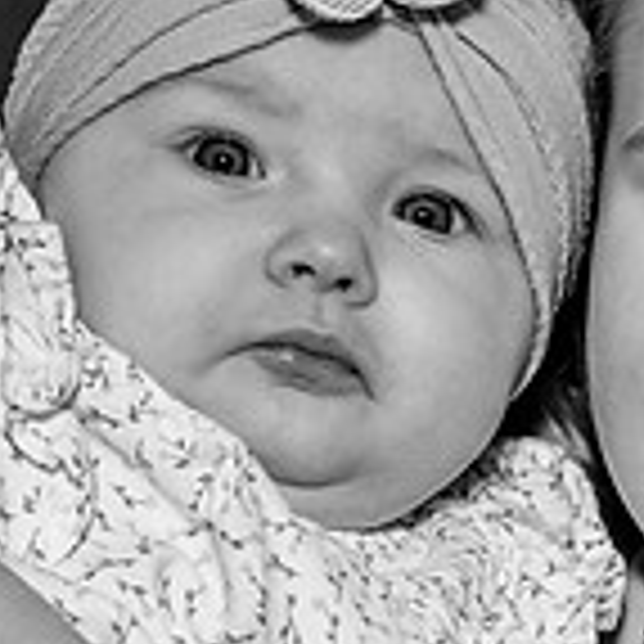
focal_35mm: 241
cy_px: 520
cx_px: 374
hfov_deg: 7.3
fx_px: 5073
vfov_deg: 7.3
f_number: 5.6
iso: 400
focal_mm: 70
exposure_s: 1/250
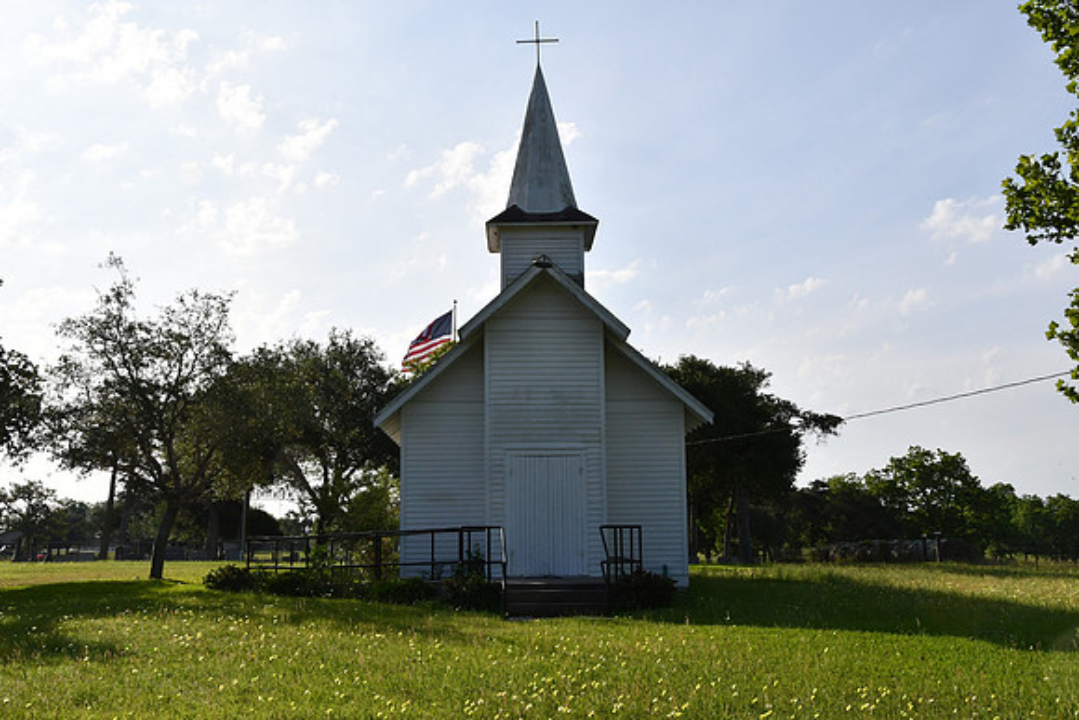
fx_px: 1109
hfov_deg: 51.9
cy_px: 360
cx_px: 540
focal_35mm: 37
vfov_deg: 36.0
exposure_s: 1/1000
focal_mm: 25
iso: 800
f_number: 16
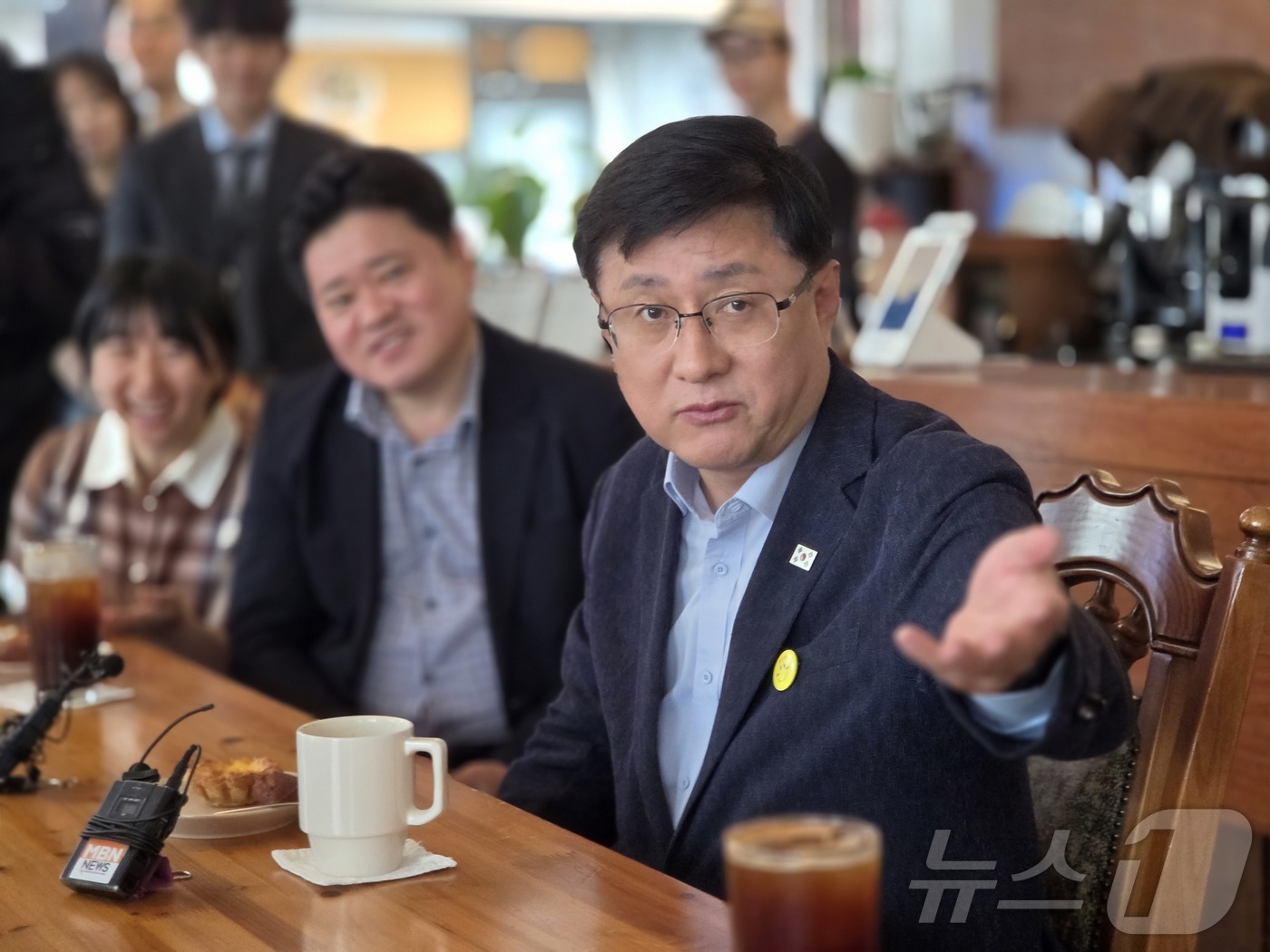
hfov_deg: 28.2
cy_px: 476
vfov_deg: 21.3
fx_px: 2531
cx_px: 635
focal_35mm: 69
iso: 250
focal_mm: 7
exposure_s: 1/120
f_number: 2.4
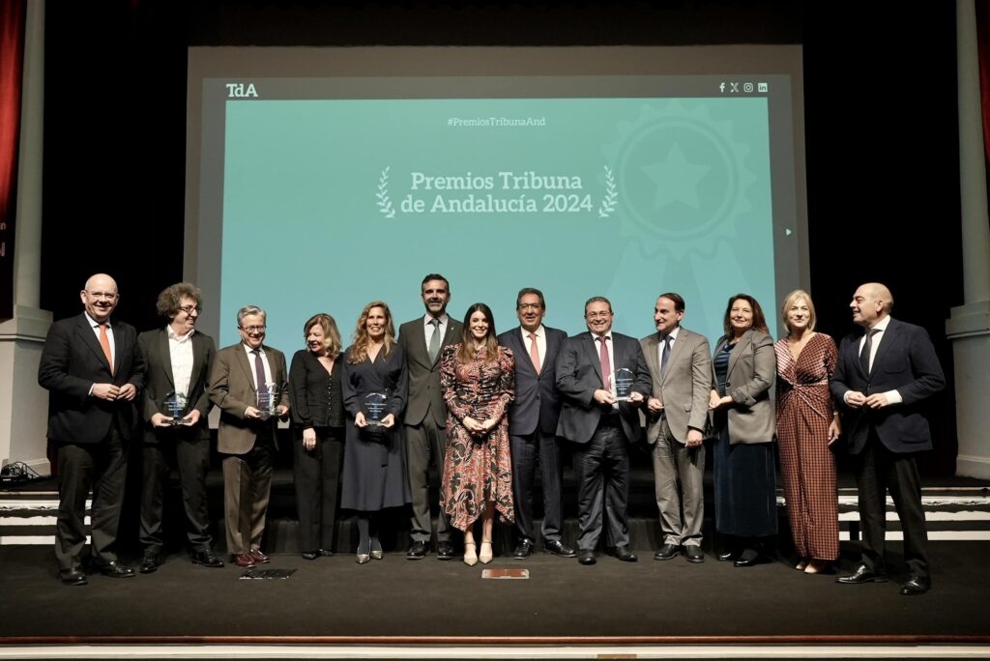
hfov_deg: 61.9
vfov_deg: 43.7
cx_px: 495
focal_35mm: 30
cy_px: 330
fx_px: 825
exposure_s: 1/100
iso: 2000
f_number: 5.6
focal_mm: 20
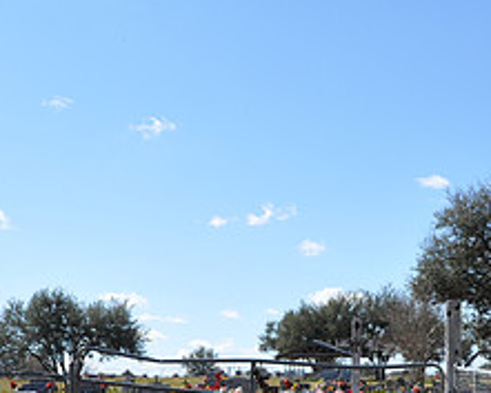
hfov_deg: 23.6
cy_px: 416
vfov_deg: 18.3
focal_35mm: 81
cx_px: 240
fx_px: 1178
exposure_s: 1/160
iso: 200
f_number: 13
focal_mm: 22
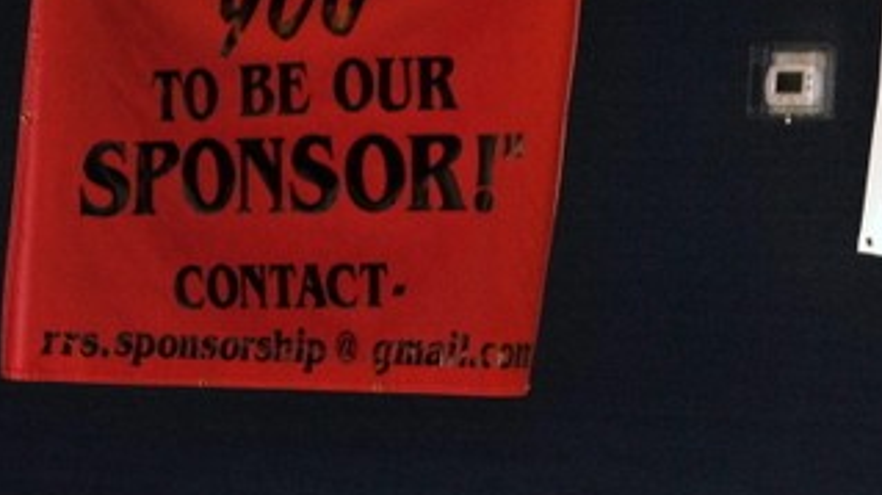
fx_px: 5540
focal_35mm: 237
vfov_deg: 5.1
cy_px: 658
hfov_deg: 9.1
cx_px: 597
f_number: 4
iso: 200
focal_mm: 60
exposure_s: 1/60
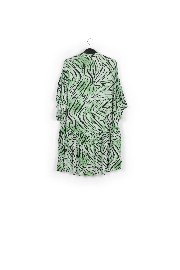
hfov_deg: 35.0
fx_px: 285
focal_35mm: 38
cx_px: 90
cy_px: 135
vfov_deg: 50.7
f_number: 13
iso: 100
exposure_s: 1/125
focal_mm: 38
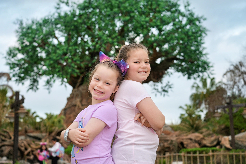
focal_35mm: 51
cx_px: 123
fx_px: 348
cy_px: 82
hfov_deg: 38.9
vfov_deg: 26.5
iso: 320
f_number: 4
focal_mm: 51
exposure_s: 1/60
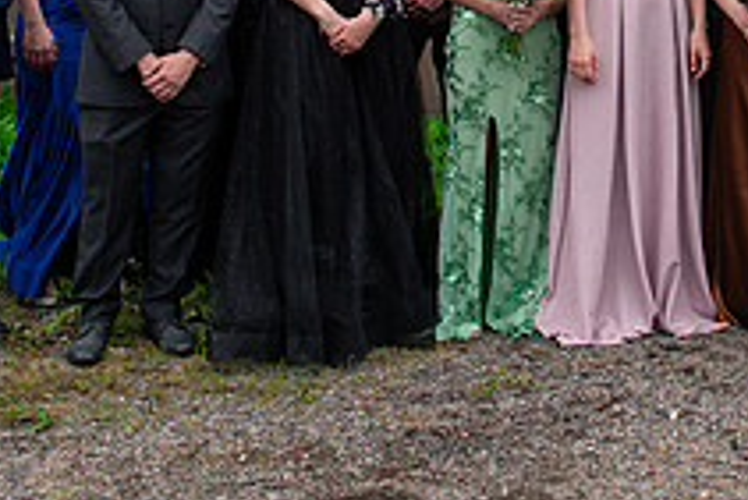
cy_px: -155
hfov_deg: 20.9
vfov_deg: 13.9
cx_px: 697
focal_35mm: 95
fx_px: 1975
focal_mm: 31
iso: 500
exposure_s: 1/250
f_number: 8
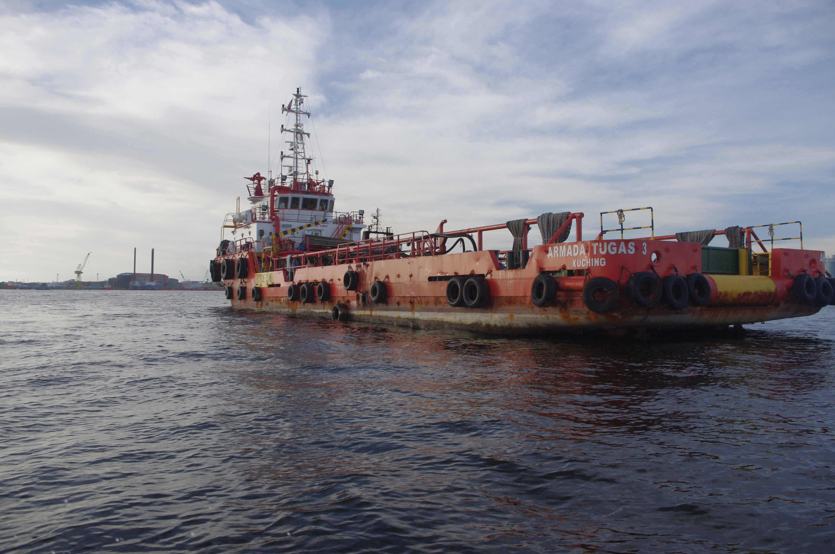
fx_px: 625
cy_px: 277
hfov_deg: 67.4
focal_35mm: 27
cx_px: 418
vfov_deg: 47.8
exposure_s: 1/640
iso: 400
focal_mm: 18
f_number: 7.1
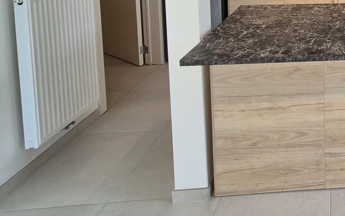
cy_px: -55
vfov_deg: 32.2
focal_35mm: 31
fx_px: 292
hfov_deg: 48.3
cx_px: 358
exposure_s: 1/100
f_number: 2.2
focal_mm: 2.2
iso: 100
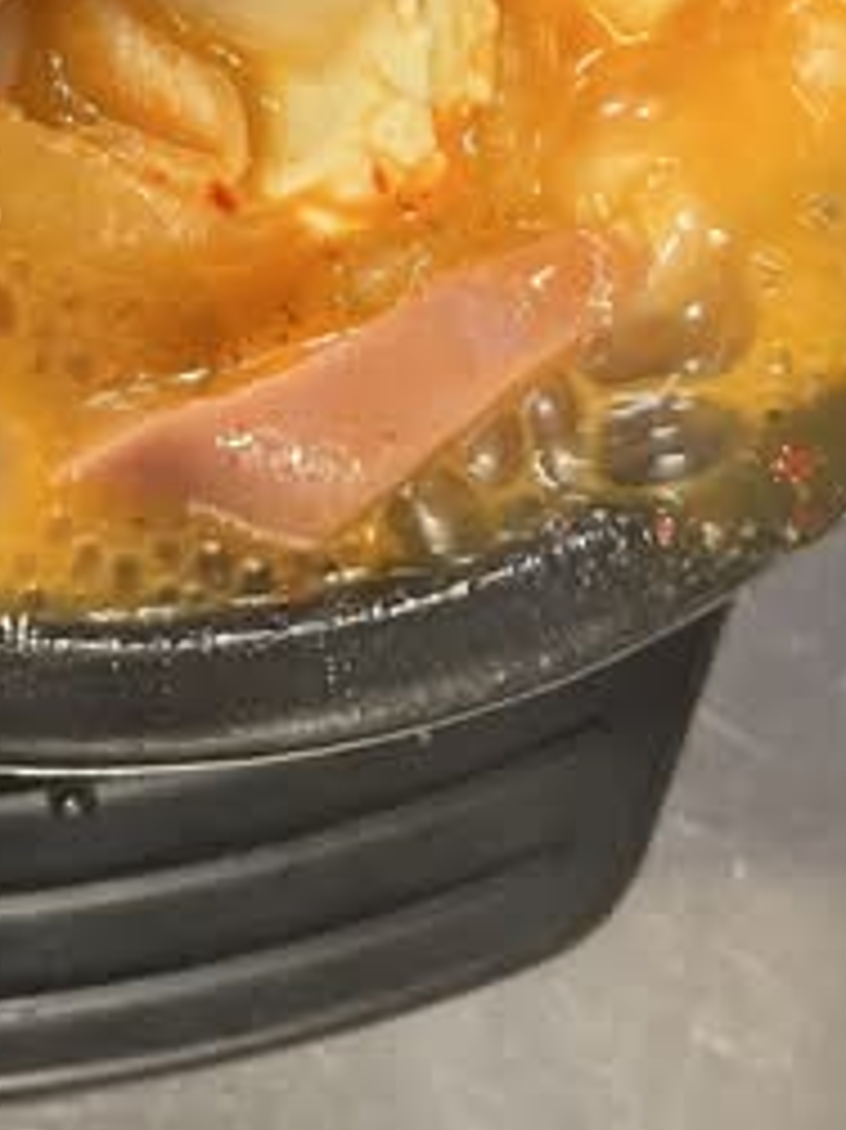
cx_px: 86
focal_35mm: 76
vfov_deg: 23.4
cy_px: -245
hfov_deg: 19.0
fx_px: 2479
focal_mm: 5.7
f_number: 1.5
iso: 250
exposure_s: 1/60
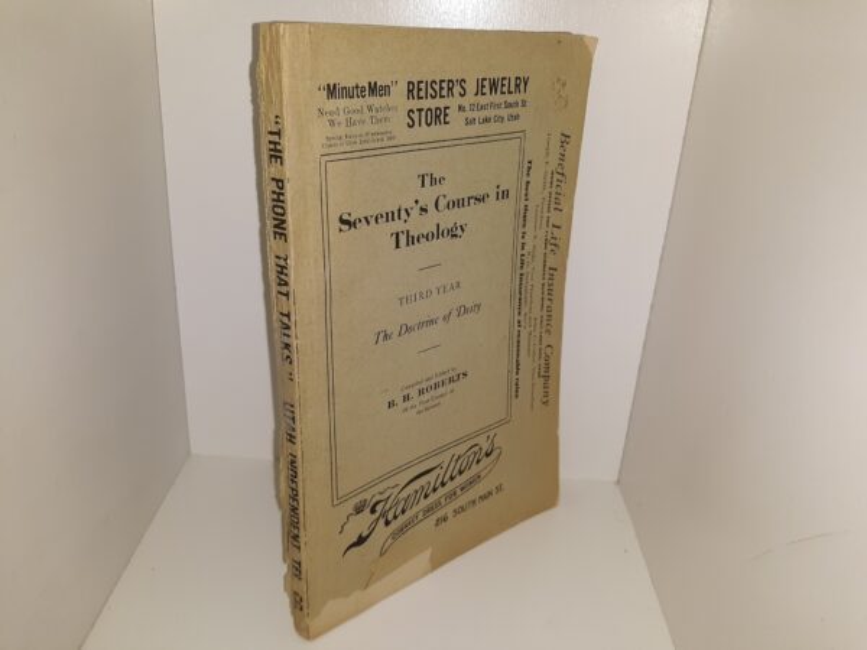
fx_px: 701
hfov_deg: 63.4
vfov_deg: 49.7
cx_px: 434
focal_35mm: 28
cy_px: 325
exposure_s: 1/171
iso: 40
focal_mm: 3.7
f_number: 1.7
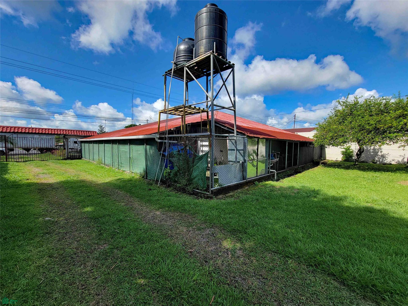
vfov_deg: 89.9
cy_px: 153
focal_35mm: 13
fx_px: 153
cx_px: 204
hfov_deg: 106.2
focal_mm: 2.2
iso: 50
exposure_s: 1/1096
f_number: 2.2
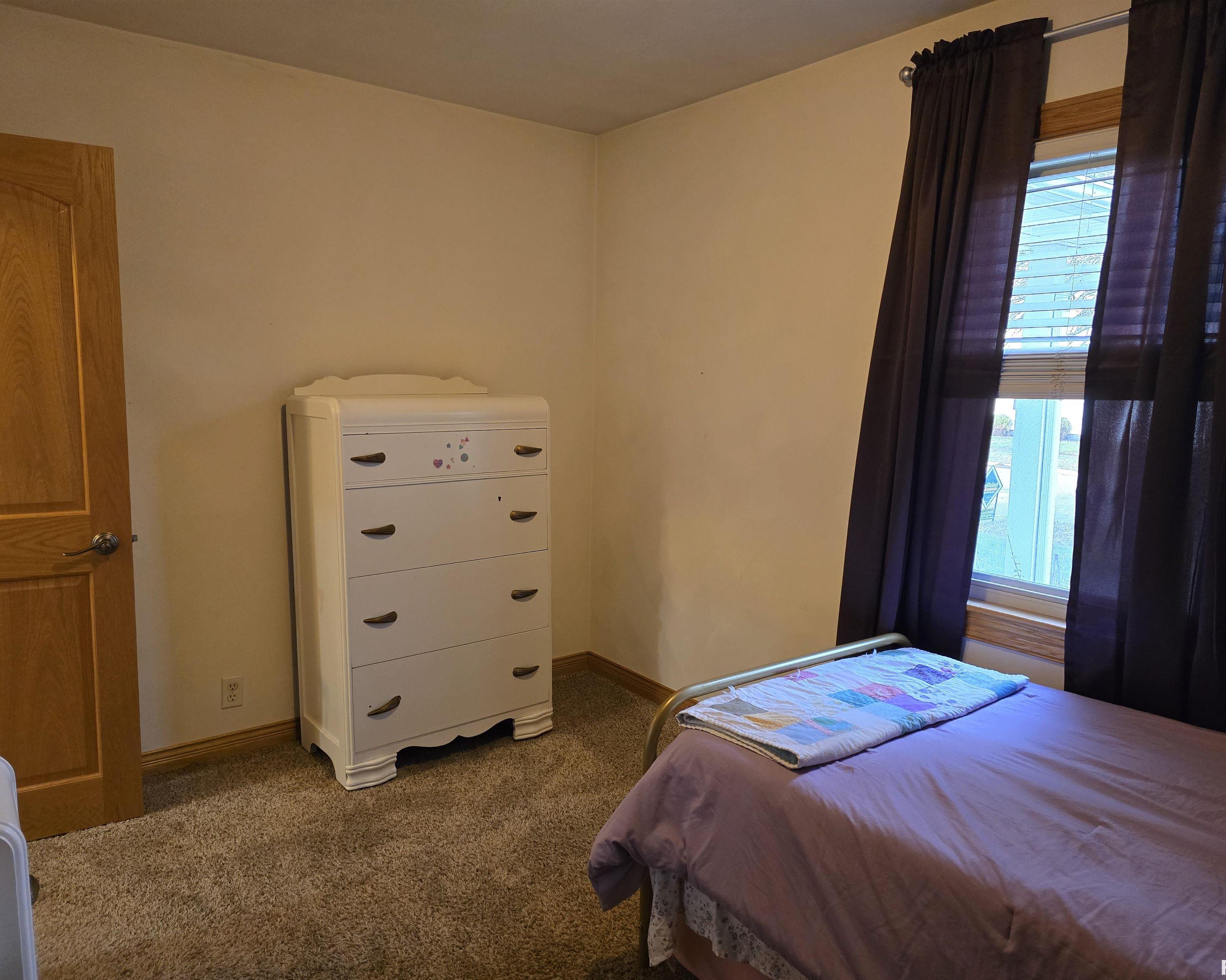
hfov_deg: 70.3
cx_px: 631
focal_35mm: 24
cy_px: 491
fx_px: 871
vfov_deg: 58.8
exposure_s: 1/120
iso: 640
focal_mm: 6.3
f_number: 1.7
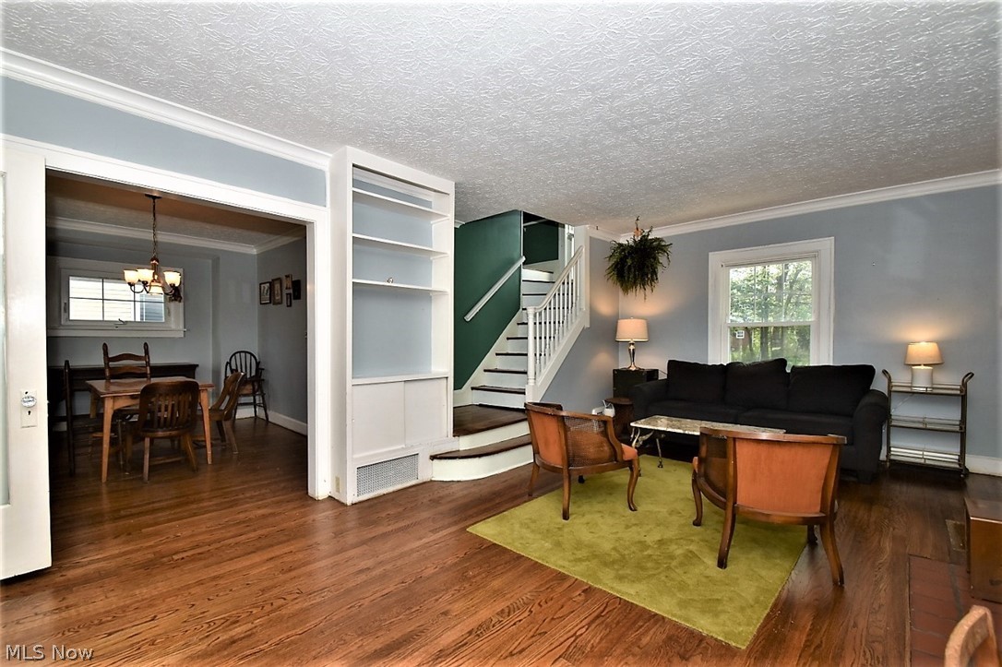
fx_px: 417
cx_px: 501
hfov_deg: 100.4
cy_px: 334
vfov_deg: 77.3
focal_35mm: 15
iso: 400
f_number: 13
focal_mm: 10
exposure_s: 1/60
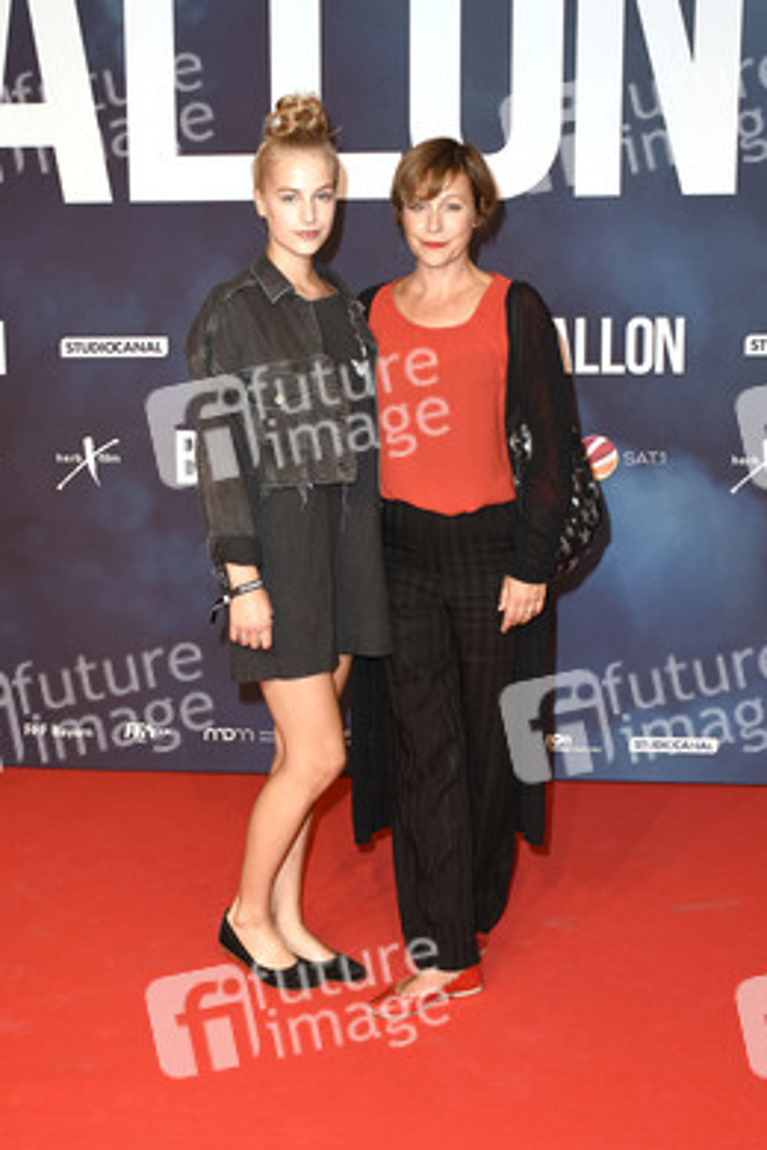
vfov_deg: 48.5
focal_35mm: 40
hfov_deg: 33.4
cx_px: 384
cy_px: 566
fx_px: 1278
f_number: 6.3
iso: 320
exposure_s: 1/100
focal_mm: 26
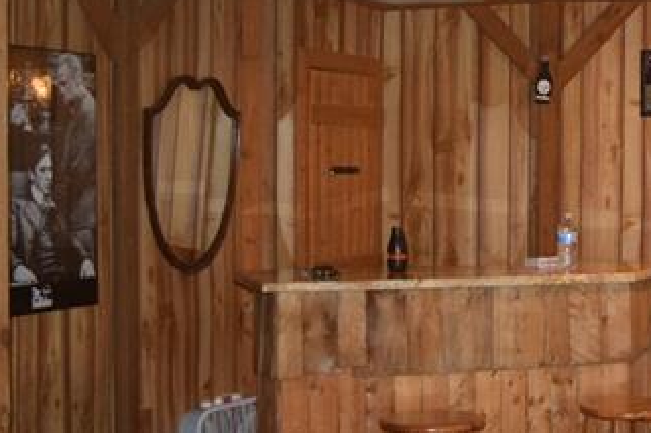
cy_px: 239
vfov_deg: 18.2
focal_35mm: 75
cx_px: 647
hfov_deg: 25.7
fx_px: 1355
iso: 1800
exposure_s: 1/60
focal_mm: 20
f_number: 3.8
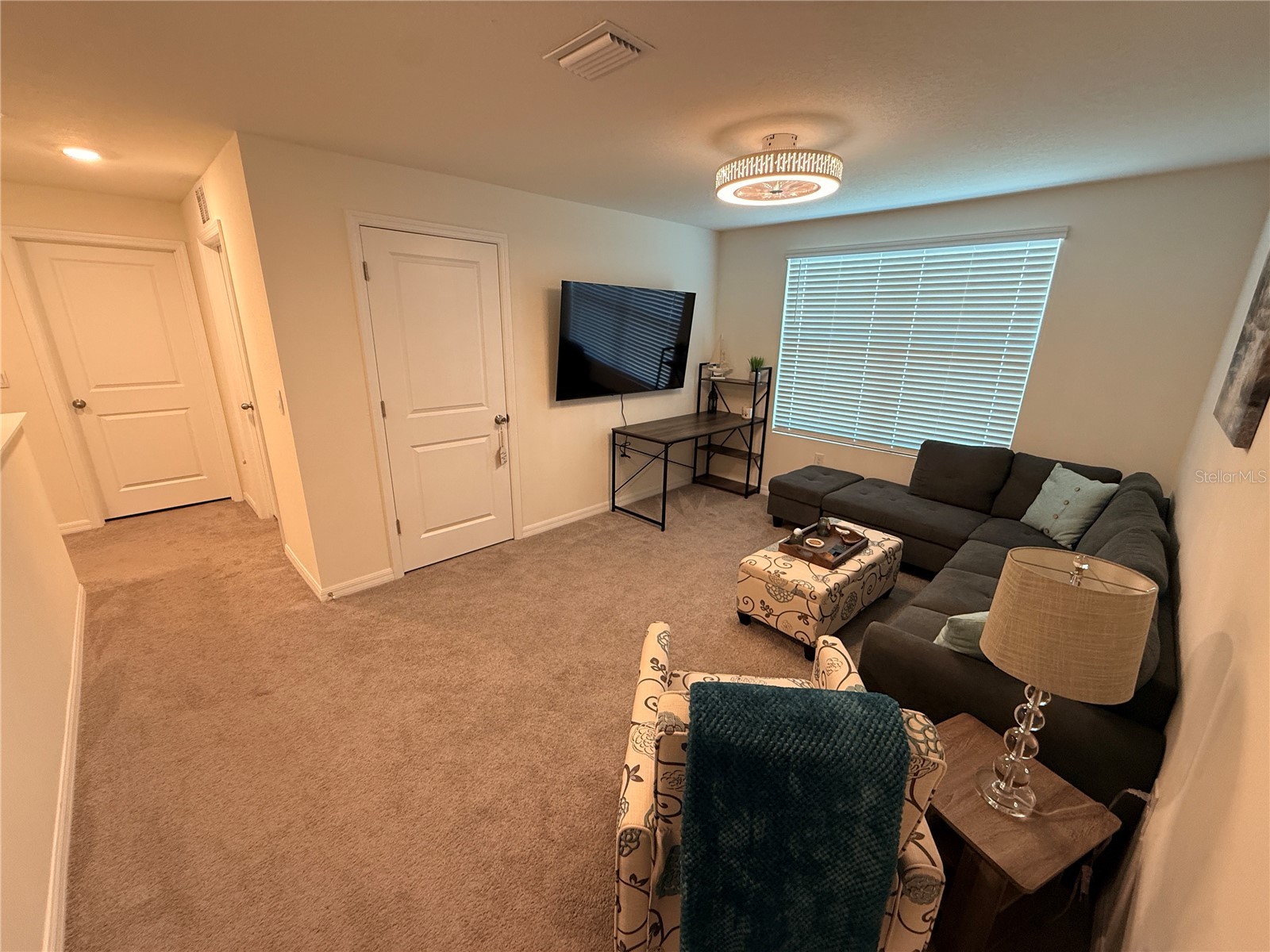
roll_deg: -0.9
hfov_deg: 102.1
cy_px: 476
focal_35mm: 14
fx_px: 514
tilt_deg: -16.1
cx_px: 635
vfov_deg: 85.7
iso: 200
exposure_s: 1/60
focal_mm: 2.22
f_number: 2.2
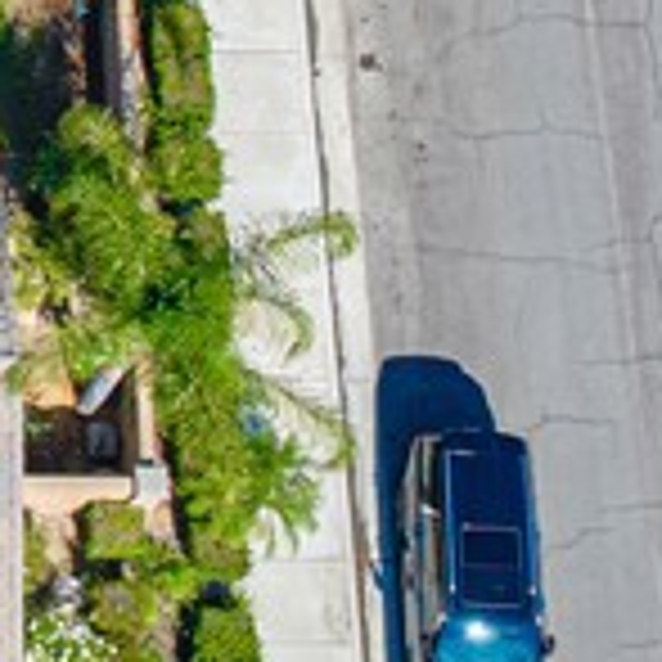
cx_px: -509
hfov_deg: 11.1
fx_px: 3202
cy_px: 131
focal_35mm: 148
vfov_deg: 11.8
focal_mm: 12.29
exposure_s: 1/1600
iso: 100
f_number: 2.8
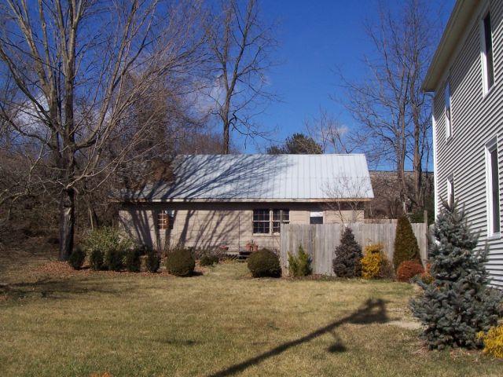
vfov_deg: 34.3
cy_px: 188
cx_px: 252
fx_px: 610
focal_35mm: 42
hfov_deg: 44.8
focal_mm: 7
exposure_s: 1/750
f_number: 5.6
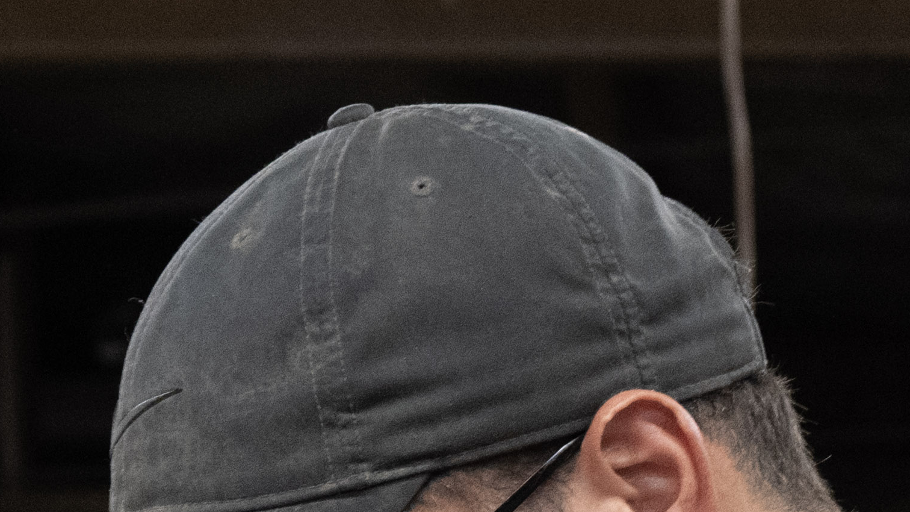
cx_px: 114
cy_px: 1521
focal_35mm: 246
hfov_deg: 8.7
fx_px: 5935
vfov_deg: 4.7
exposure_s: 1/125
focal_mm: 43
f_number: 5.3
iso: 2200
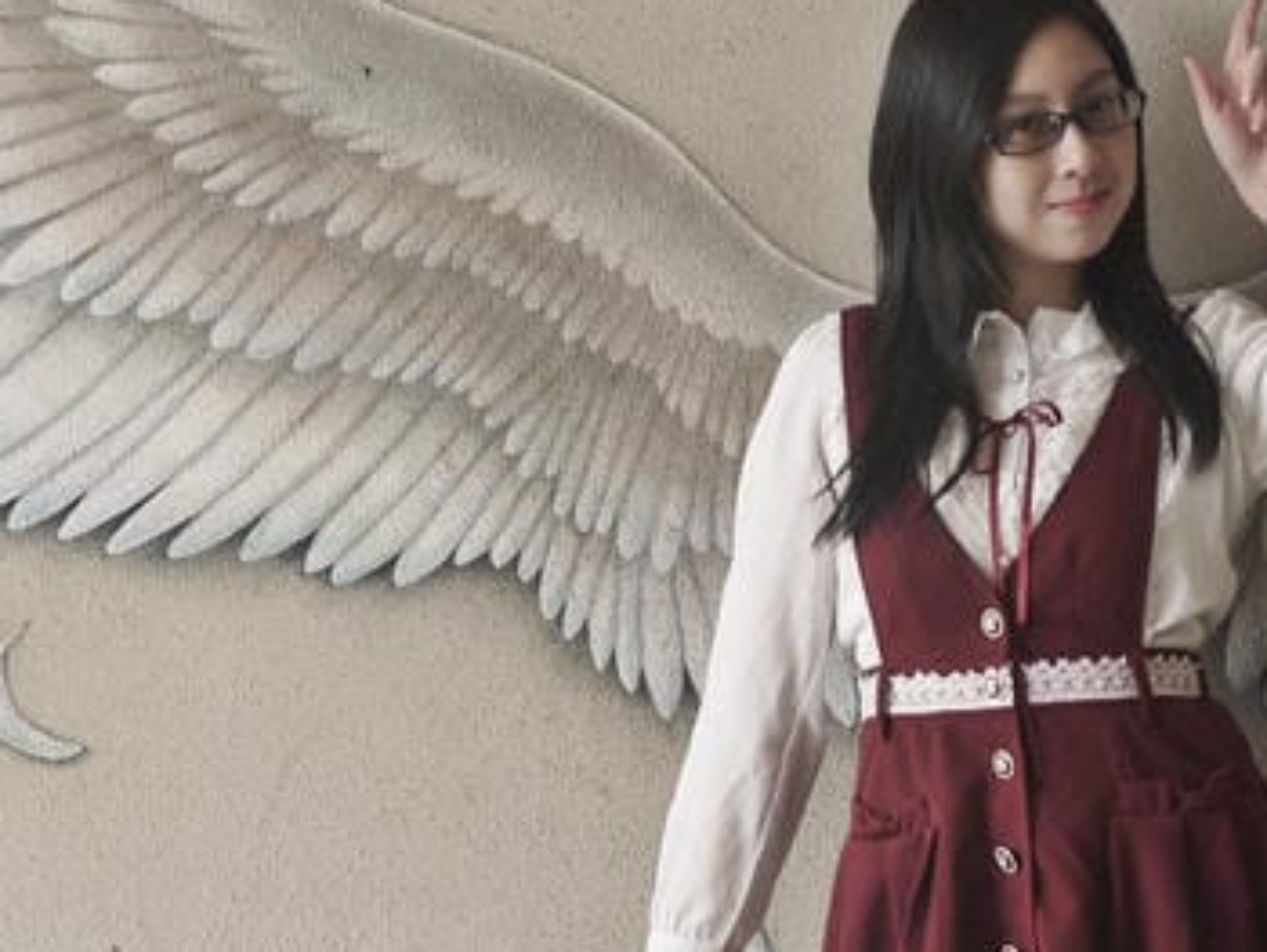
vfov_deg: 10.8
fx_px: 5018
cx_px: 869
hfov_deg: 14.4
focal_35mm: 137
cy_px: 481
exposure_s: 1/200
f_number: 5.6
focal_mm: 20
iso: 160
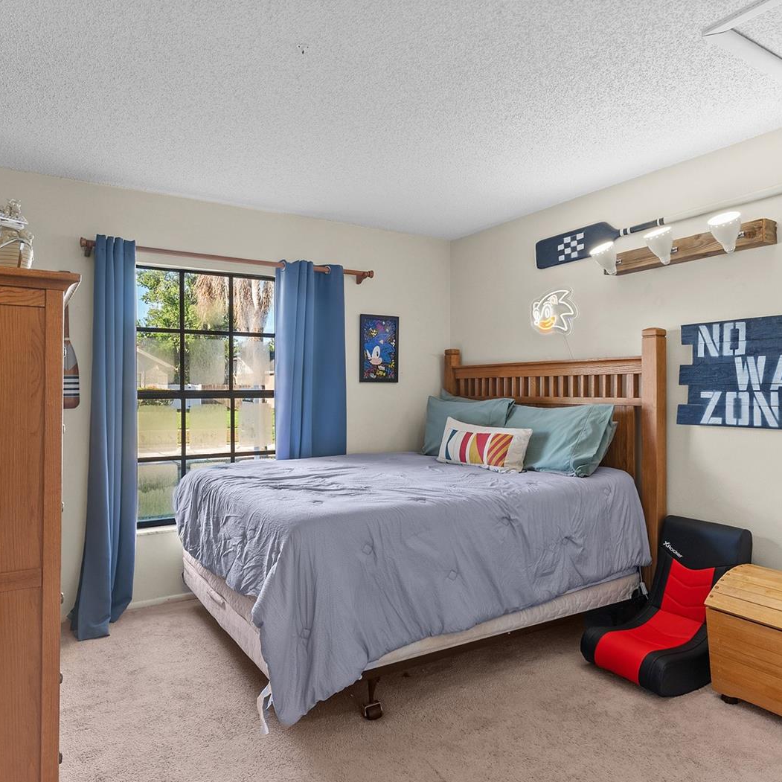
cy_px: 393
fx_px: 562
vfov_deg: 69.6
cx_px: 325
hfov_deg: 69.1
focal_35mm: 22
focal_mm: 17
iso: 400
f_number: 8
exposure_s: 1/4
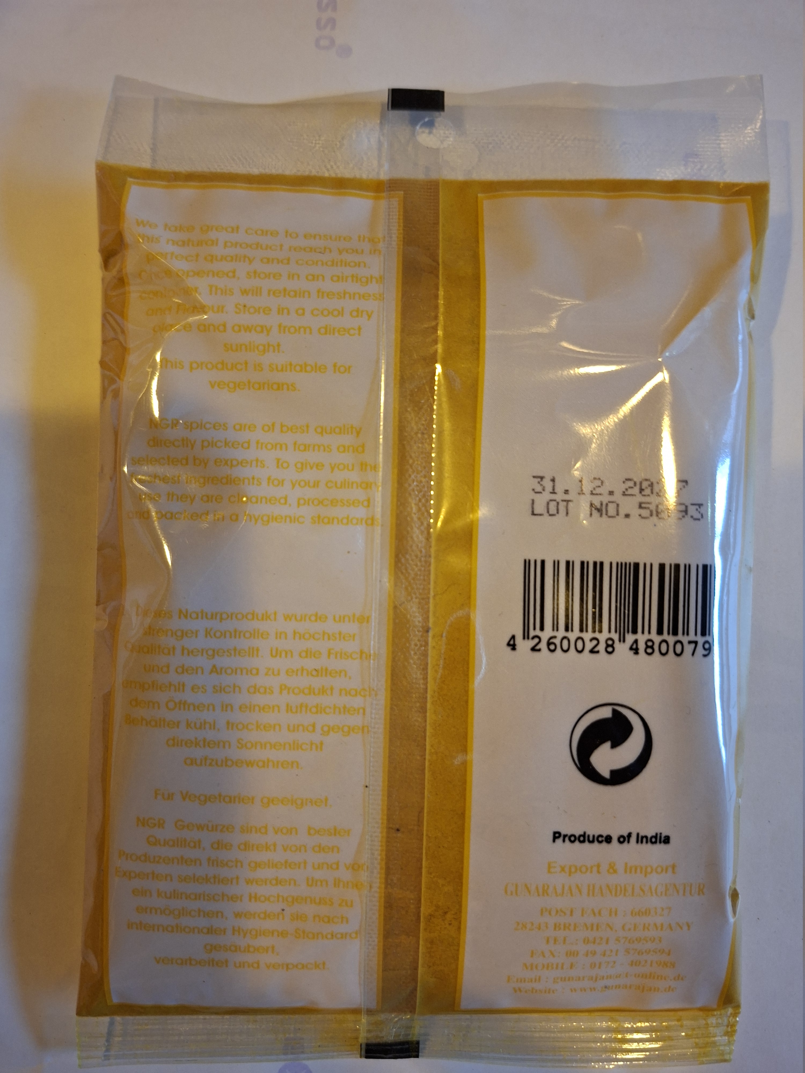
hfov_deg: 58.9
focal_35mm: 23
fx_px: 713
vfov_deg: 73.9
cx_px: 402
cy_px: 536
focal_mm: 5.54
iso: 200
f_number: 1.8
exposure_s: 1/50
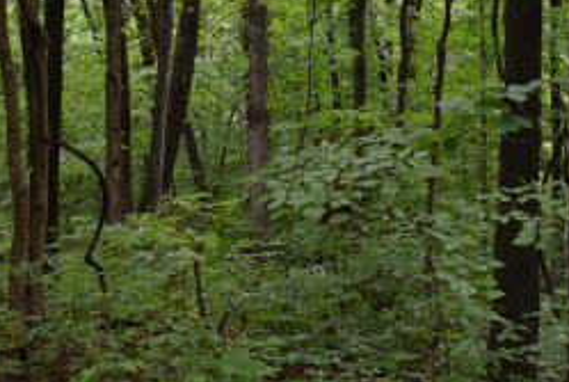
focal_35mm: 81
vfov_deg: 16.6
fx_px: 1283
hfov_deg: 24.8
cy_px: 5
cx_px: 171
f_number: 3.5
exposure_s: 1/50
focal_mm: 18
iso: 250
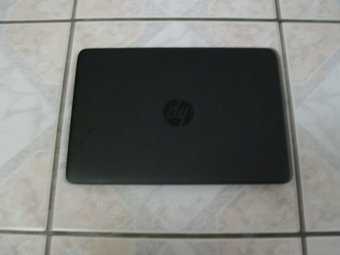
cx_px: 168
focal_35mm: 38
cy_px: 122
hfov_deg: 49.0
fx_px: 373
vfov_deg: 37.7
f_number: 2.7
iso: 200
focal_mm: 6
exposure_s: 1/8
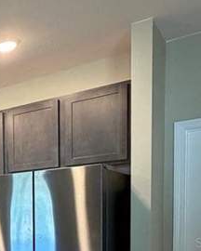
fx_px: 402
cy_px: 242
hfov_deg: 22.1
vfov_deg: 32.4
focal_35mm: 54
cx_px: -118
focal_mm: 2.22
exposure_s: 1/60
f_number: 2.2
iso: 500
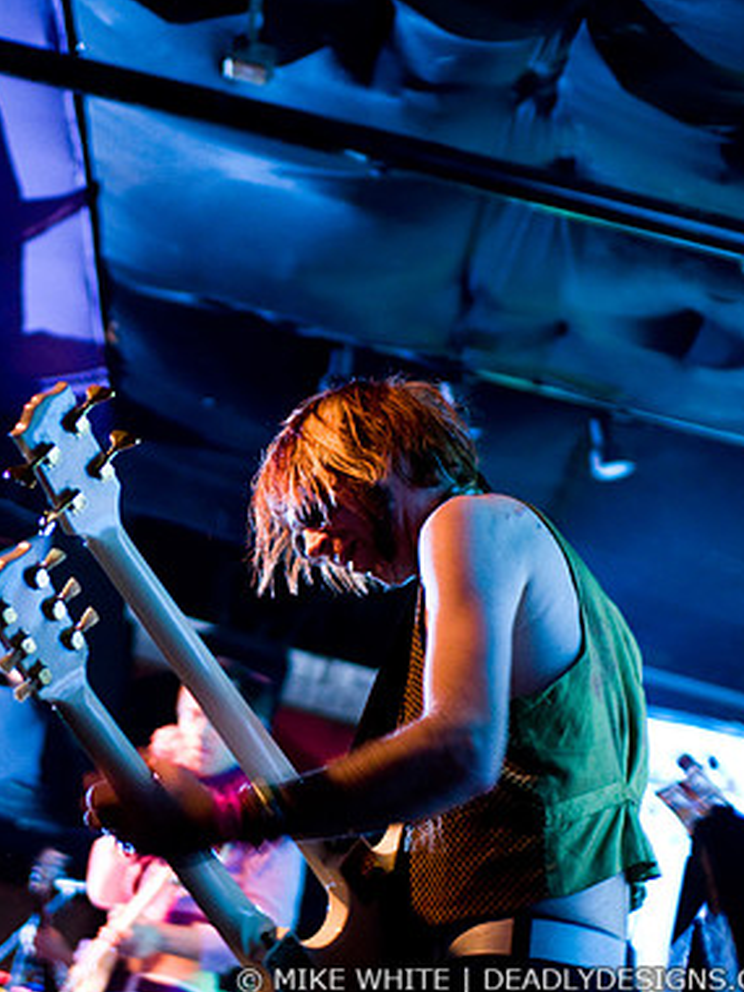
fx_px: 1891
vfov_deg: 29.4
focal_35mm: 66
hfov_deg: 21.7
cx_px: 57
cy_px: 500
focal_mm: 30
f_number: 1.4
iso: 1000
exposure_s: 1/30
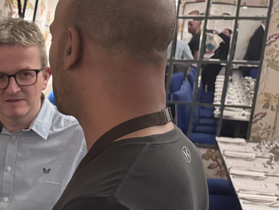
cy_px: 174
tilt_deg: -17.3
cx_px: -110
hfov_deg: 23.8
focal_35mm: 69
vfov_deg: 21.0
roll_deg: +0.1
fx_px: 556
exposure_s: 1/40
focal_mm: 6.76
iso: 1000
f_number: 1.78
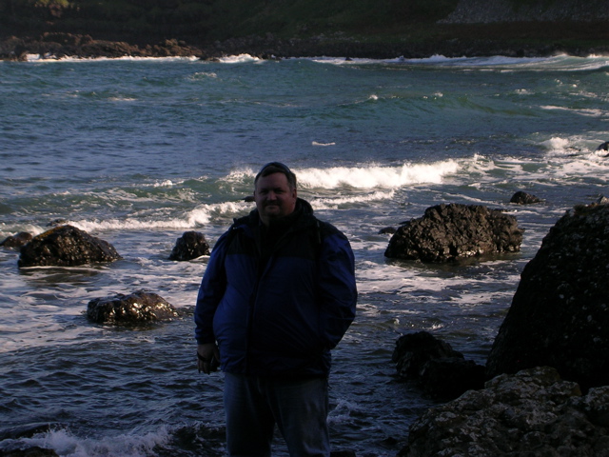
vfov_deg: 12.9
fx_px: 2023
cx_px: 304
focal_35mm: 115
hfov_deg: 17.1
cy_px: 228
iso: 50
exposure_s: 1/322
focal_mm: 17.4
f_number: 4.9
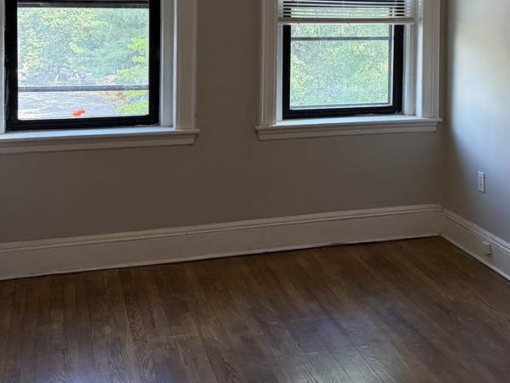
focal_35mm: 55
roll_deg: -0.2
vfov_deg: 25.6
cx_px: 354
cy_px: 25
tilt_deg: -2.2
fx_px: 810
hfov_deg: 34.5
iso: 125
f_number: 1.6
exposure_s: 1/153
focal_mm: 5.96
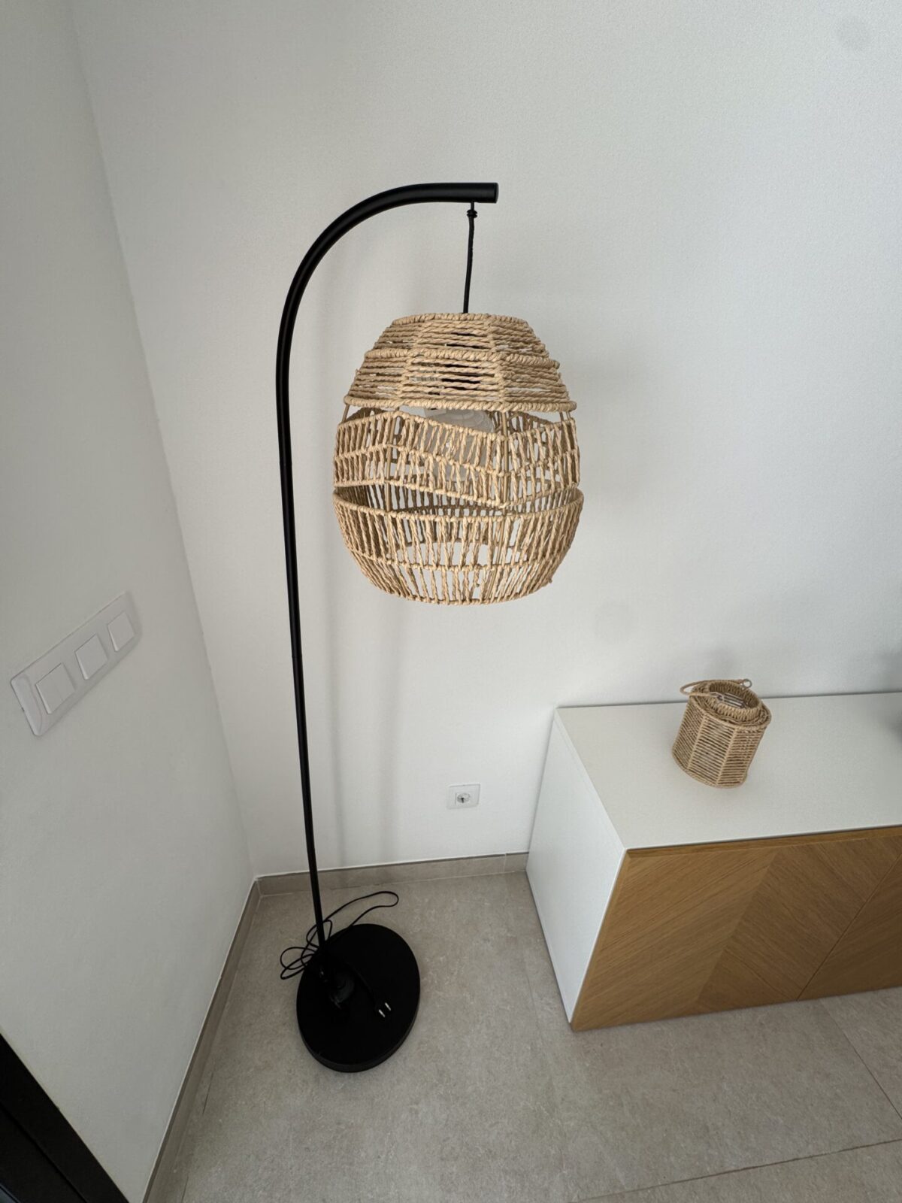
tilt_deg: -26.4
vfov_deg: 102.1
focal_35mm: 14
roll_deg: -3.2
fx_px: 486
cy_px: 602
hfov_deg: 85.7
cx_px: 451
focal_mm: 2.22
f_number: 2.2
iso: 40
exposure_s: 1/209
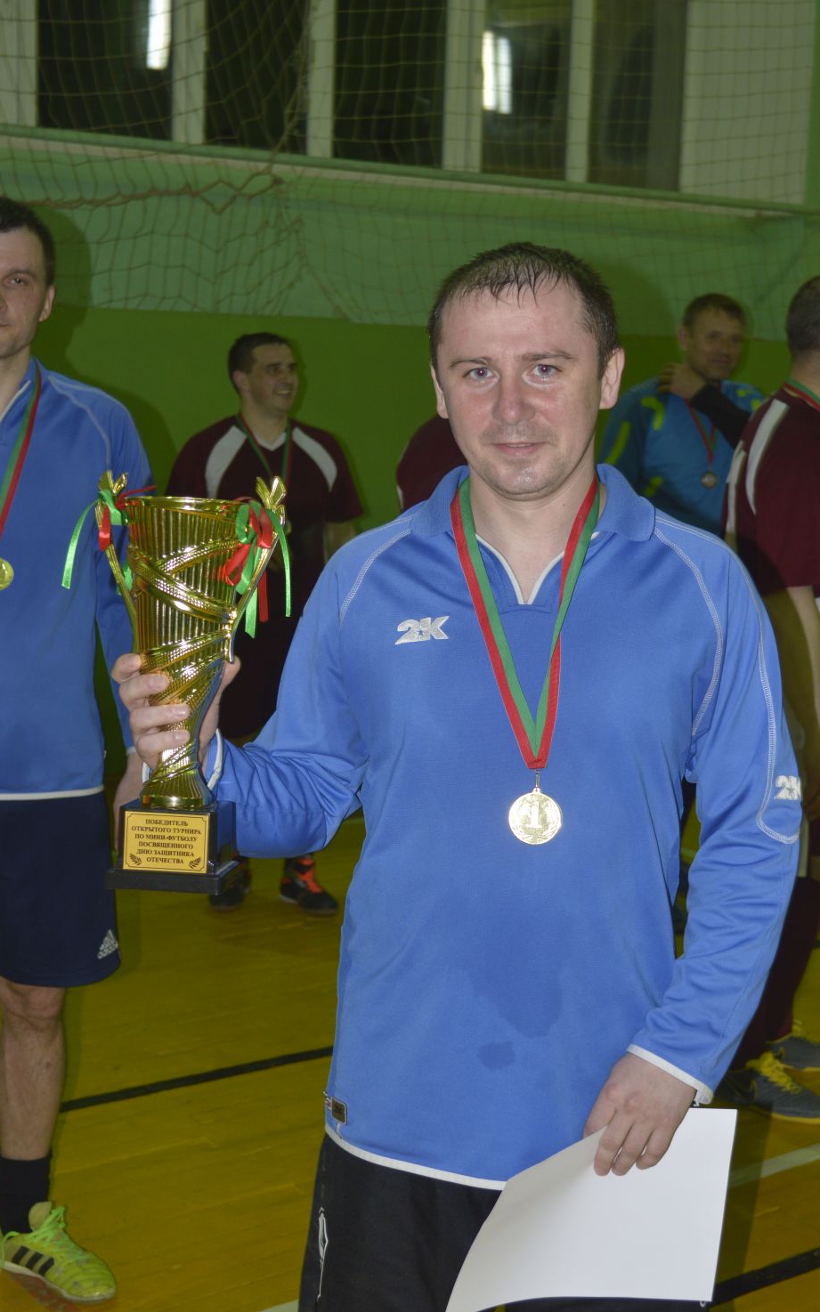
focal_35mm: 53
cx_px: 439
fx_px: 1895
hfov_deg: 24.4
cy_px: 668
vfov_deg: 38.2
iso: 400
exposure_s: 1/15
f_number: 5
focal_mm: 34
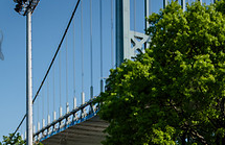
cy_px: 215
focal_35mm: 75
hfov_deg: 25.7
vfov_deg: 16.3
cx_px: 233
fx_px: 464
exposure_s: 1/3200
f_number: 4
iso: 400
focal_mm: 24
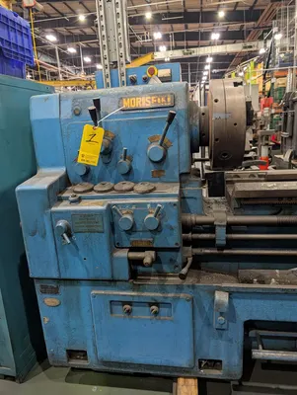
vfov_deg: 71.5
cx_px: 148
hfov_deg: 56.9
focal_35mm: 24
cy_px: 198
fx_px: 274
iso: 672
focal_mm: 6.9
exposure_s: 1/120
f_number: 1.68
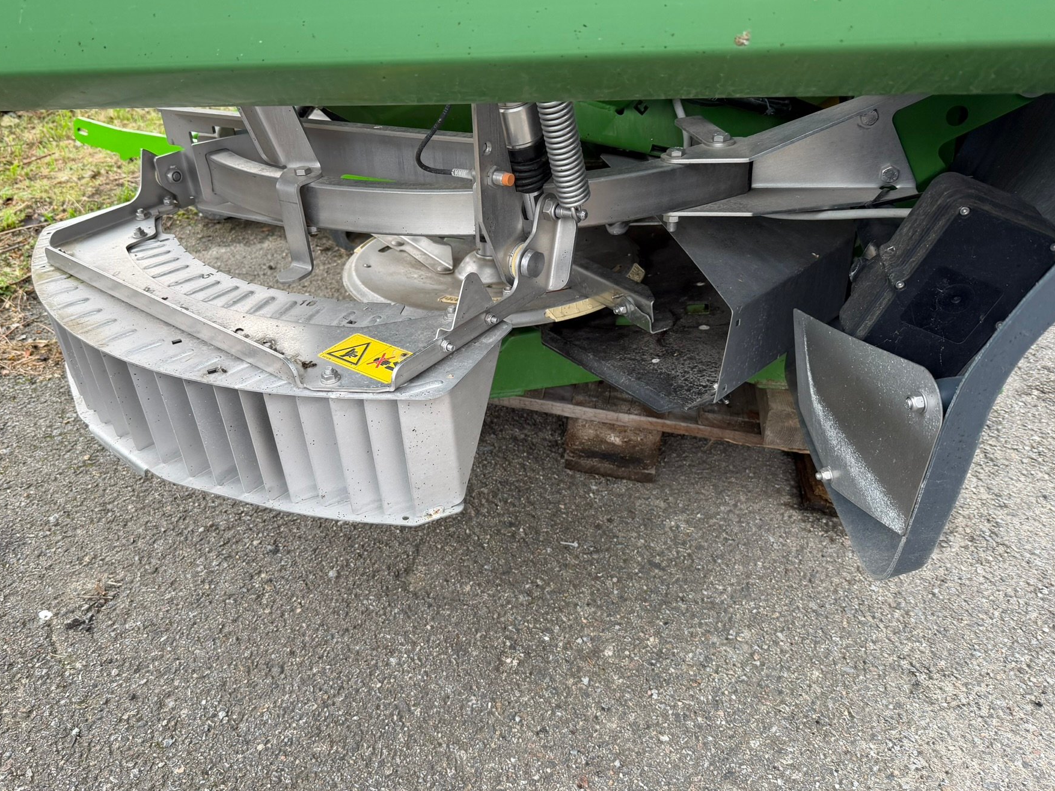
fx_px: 854
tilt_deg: -26.1
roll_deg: -8.8
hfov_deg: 63.2
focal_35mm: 28
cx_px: 454
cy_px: 369
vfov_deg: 49.7
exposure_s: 1/185
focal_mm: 6.76
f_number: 1.78
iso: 100
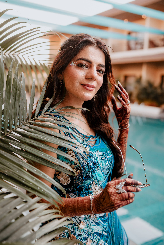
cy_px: 122
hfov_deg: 37.9
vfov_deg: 54.4
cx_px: 82
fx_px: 239
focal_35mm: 35
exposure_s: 1/800
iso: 640
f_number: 2.8
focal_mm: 35
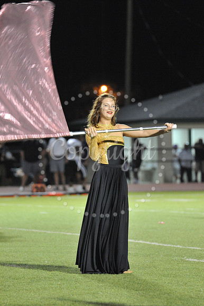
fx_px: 2127
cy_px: 153
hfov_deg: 5.5
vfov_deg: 8.2
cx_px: 102
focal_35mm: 250
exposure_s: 1/160
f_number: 6.3
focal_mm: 250
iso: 6400
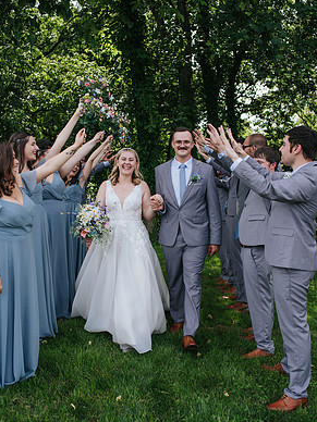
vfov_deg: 47.9
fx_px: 476
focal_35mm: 39
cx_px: 159
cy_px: 215
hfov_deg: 36.8
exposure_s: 1/400
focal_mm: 35
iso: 100
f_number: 3.2
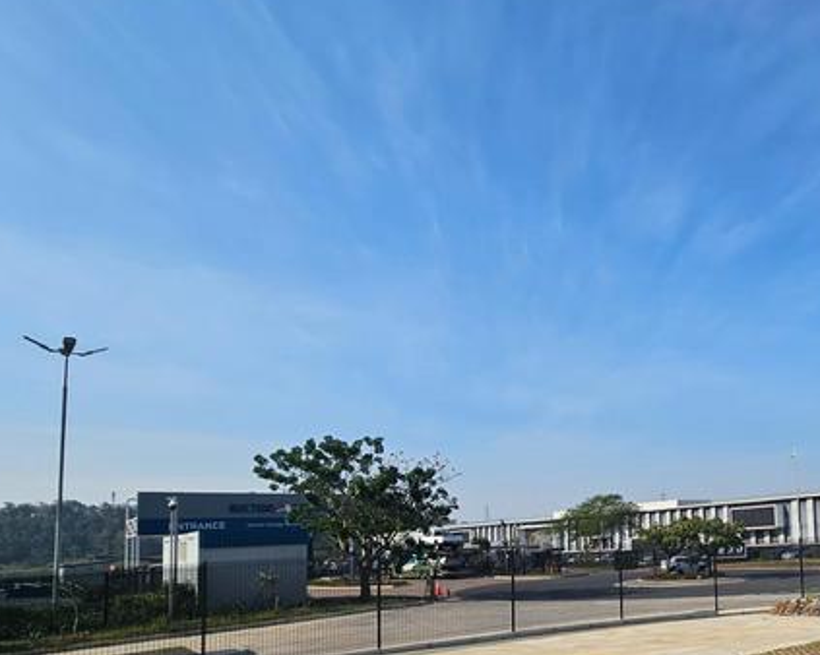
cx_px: 744
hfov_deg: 59.4
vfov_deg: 55.8
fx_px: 582
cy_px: 494
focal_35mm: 24
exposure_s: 1/2510
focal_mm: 2.2
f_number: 2.2
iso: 50
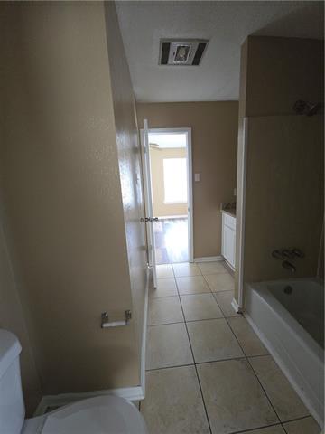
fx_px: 163
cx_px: 162
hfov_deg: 89.9
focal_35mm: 13
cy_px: 217
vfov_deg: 106.2
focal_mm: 2.2
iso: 800
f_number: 2.2
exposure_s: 1/60
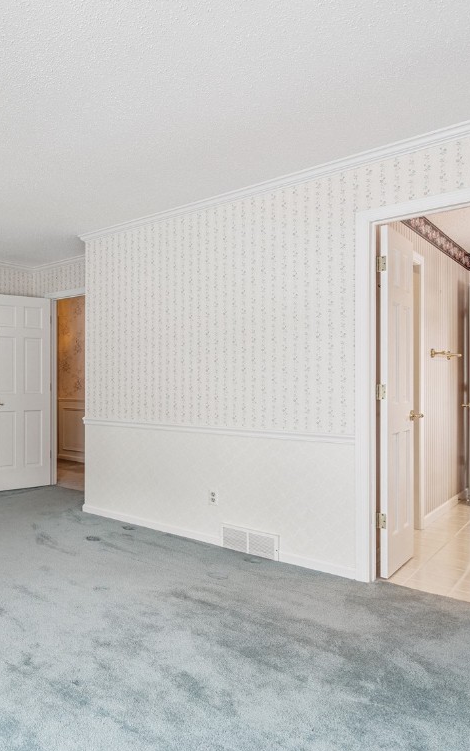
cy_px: 378
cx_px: 11
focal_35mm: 25
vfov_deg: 72.5
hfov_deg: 43.1
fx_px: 512
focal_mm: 16
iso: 500
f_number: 8
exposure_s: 1/25
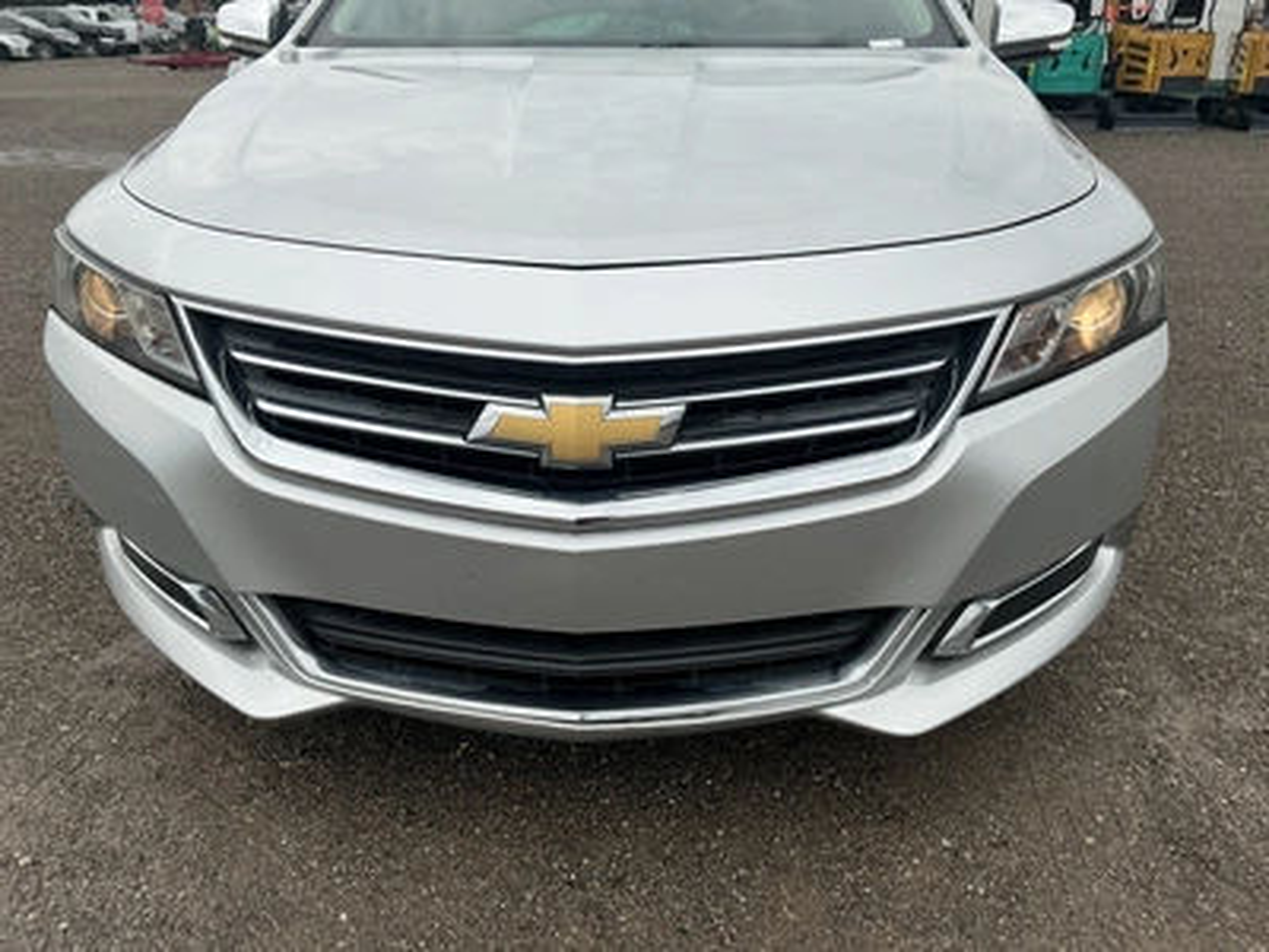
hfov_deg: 63.4
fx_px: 1026
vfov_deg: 49.7
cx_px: 634
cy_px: 476
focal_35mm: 28
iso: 25
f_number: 1.8
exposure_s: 1/540
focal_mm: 3
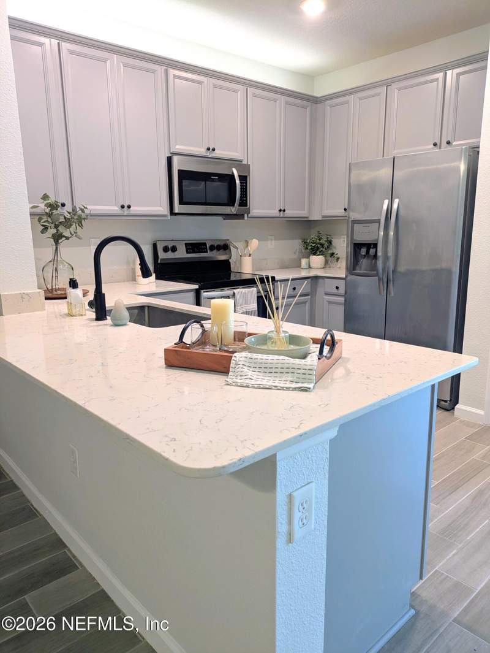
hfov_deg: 54.9
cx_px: 245
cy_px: 326
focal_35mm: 25
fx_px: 471
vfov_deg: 69.4
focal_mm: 5.43
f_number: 1.89
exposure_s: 1/24
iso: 69
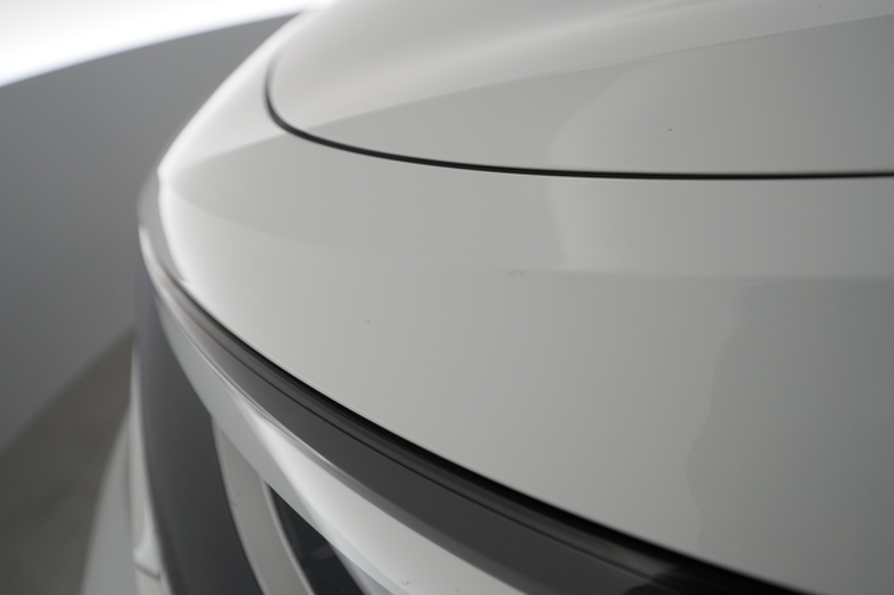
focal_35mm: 28
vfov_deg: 46.4
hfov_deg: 65.5
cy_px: 298
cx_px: 447
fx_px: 695
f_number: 5
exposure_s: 1/100
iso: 1000
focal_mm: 28
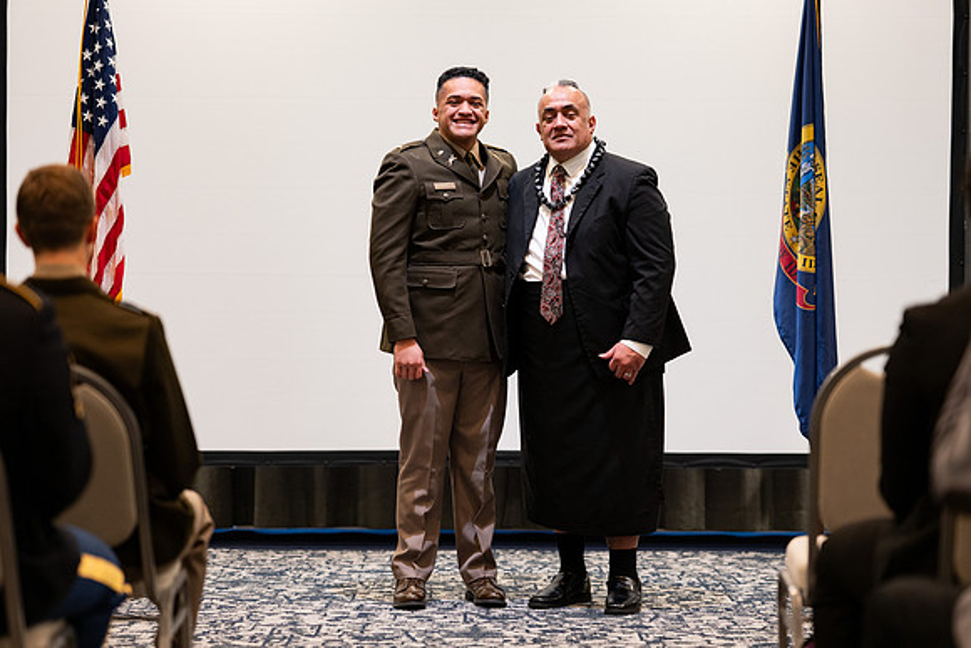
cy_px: 324
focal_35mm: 85
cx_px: 486
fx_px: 2293
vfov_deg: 16.1
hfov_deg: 23.9
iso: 640
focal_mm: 85
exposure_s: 1/125
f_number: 1.8
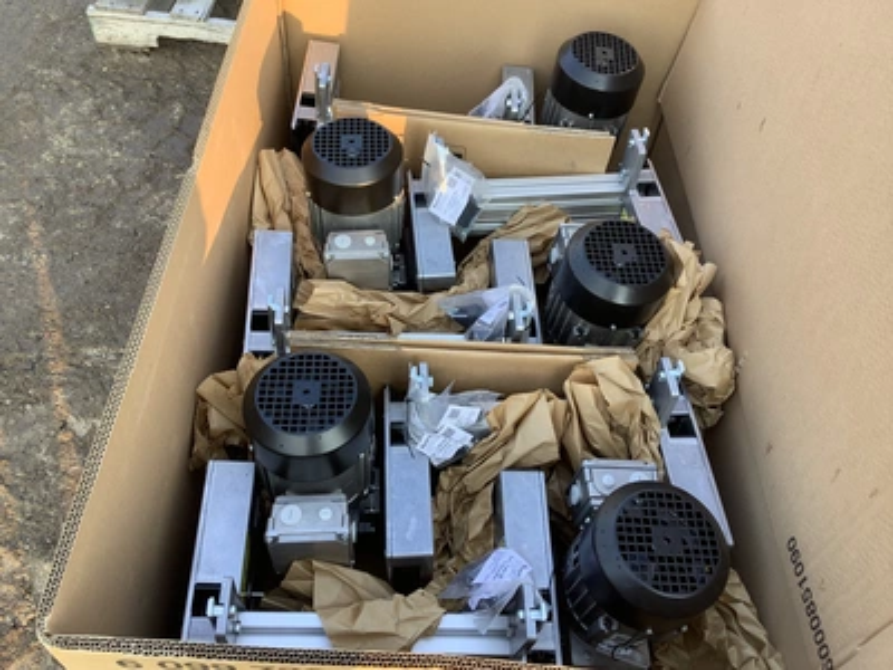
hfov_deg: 58.4
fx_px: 800
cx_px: 446
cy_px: 335
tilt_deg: -55.7
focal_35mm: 31
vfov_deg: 45.4
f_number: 2.4
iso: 32
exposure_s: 1/100
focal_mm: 3.3
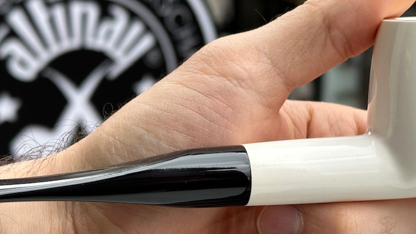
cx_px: 248
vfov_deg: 13.7
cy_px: 128
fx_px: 971
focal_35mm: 88
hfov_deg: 24.2
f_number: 1.78
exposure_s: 1/756
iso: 64
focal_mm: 6.86
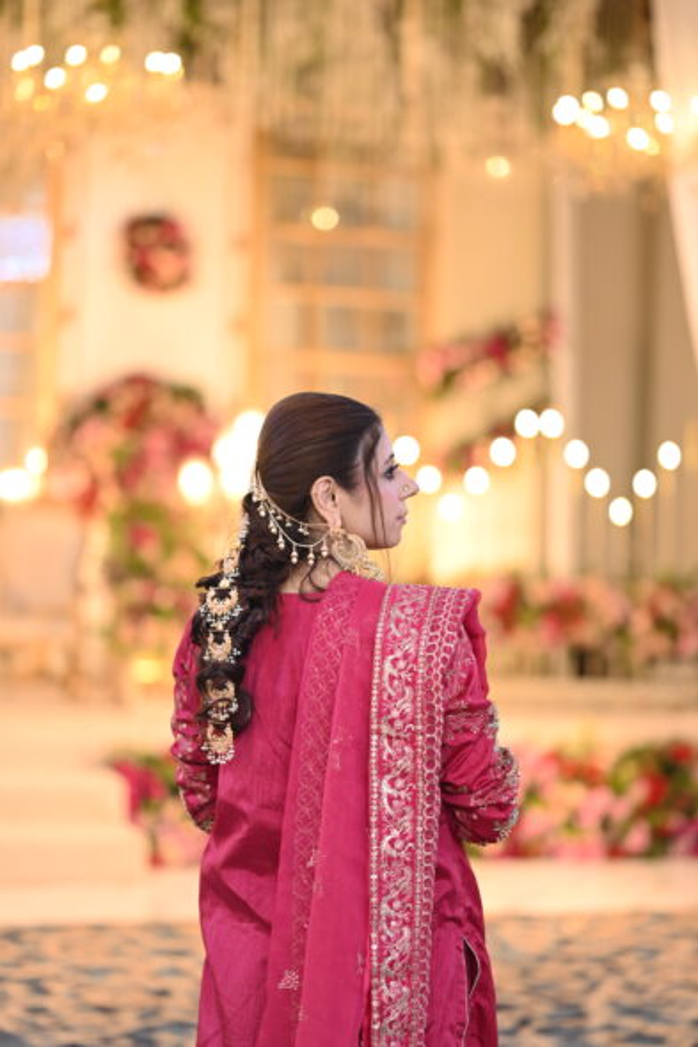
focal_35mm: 85
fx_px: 2473
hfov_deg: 16.1
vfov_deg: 23.9
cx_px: 349
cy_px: 524
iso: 500
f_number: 1.8
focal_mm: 85
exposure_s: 1/160
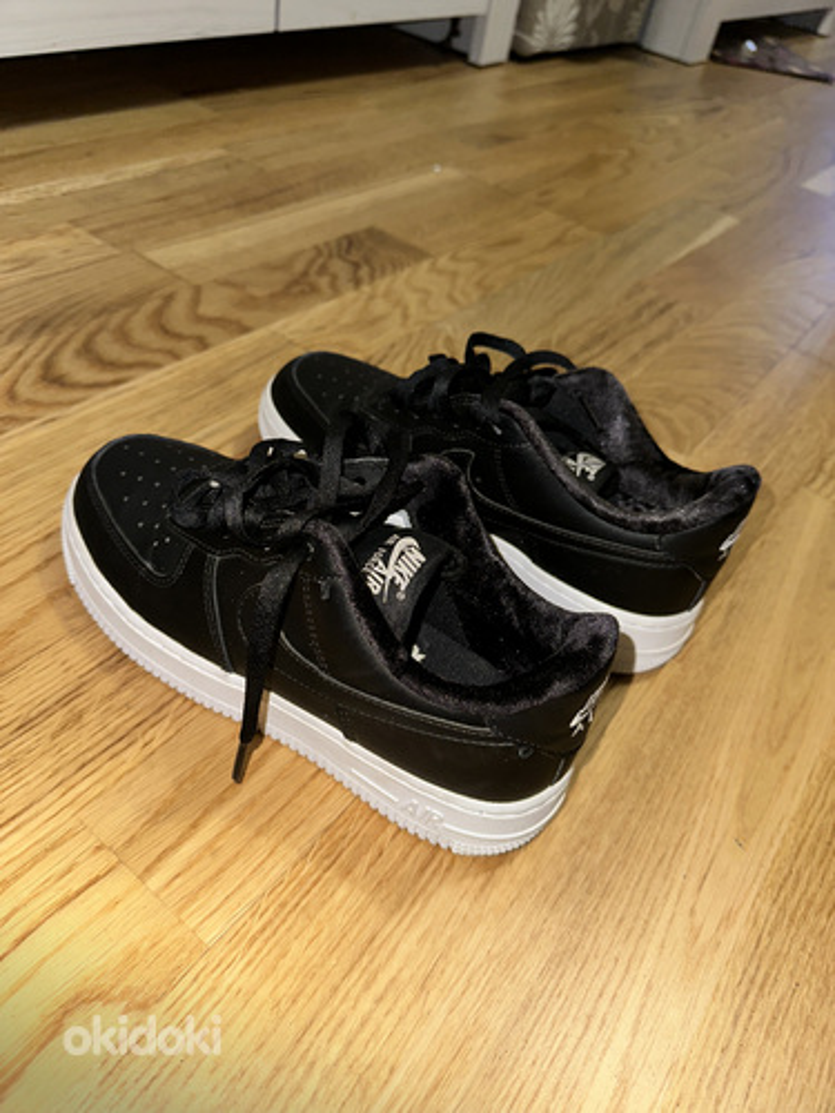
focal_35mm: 24
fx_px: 772
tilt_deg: -41.9
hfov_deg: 56.8
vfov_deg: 71.6
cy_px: 556
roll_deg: -13.2
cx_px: 418
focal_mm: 6.86
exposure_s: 1/45
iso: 50
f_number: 1.78
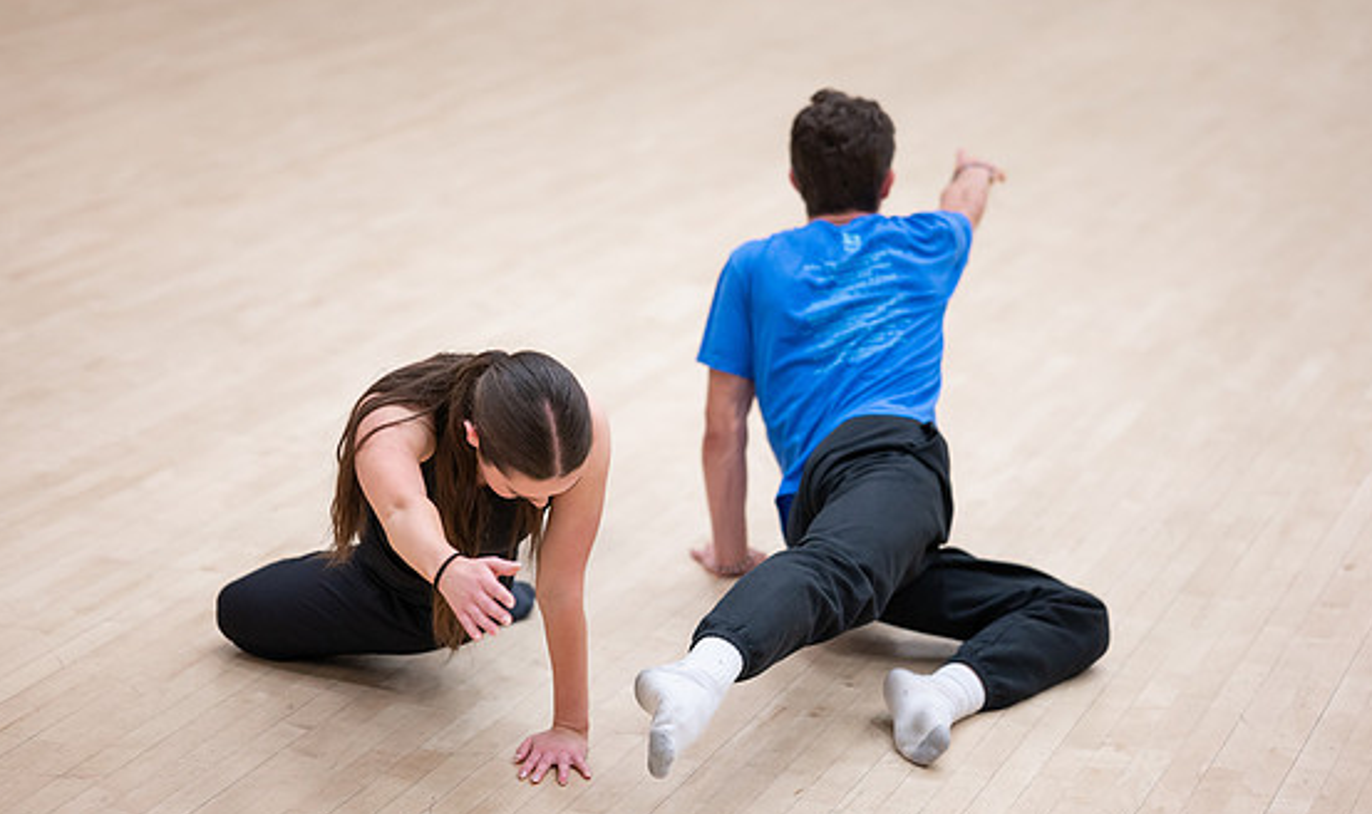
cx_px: 700
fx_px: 3392
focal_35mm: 92
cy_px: 452
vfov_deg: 13.7
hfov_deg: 22.9
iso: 1600
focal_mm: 85
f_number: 1.8
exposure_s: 1/800
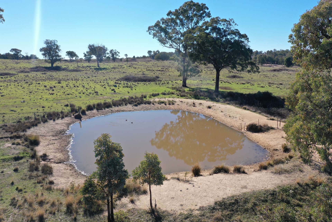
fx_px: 258
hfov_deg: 65.5
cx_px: 166
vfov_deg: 46.4
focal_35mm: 28
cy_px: 111
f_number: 5.6
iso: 100
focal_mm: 10.26
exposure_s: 1/400
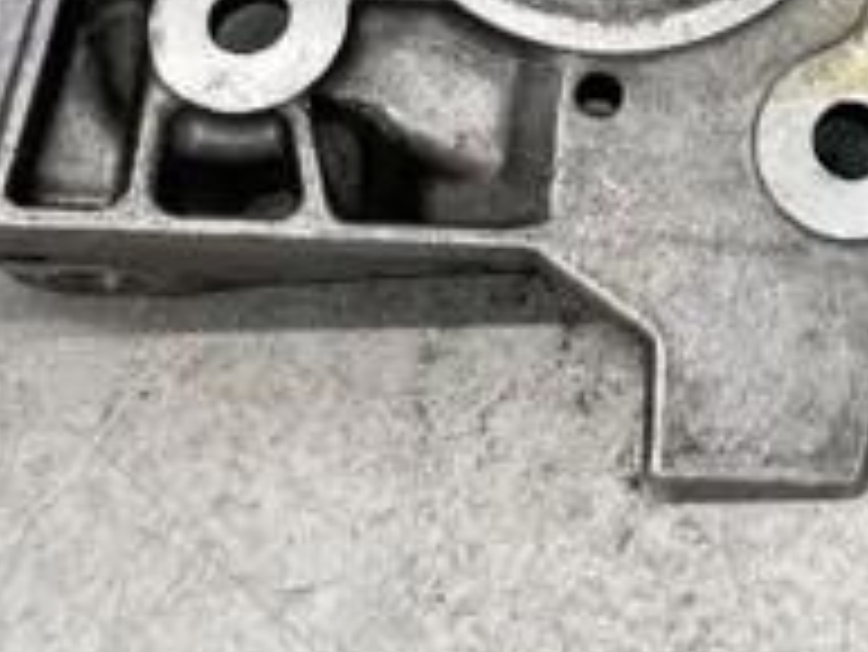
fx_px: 2158
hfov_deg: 21.7
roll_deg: +1.4
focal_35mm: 86
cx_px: 922
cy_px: -319
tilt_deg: -34.8
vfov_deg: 15.8
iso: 100
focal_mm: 4.2
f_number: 1.6
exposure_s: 1/100
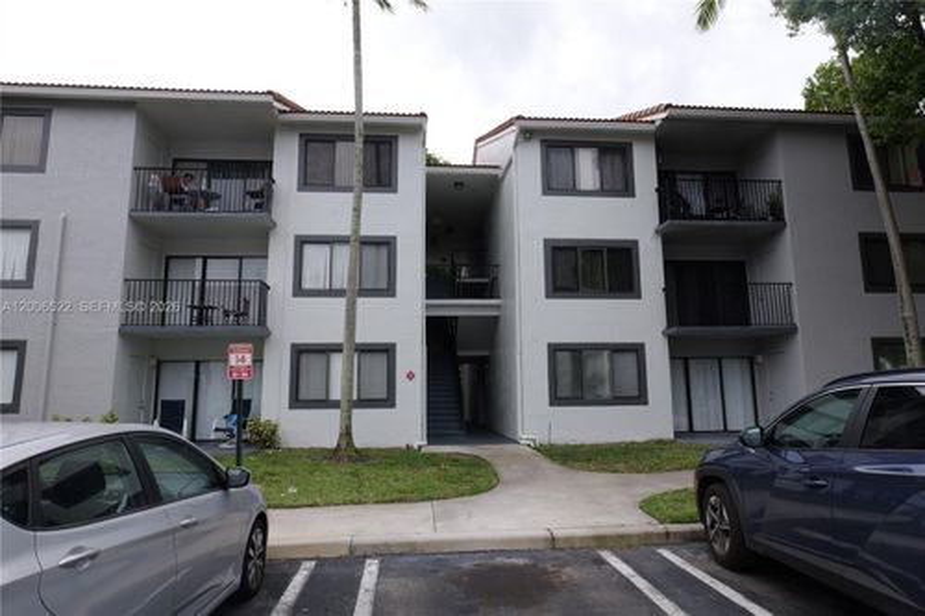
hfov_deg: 81.2
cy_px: 308
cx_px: 462
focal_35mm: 21
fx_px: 539
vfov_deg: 59.5
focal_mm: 21
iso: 100
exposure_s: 1/40
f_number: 16
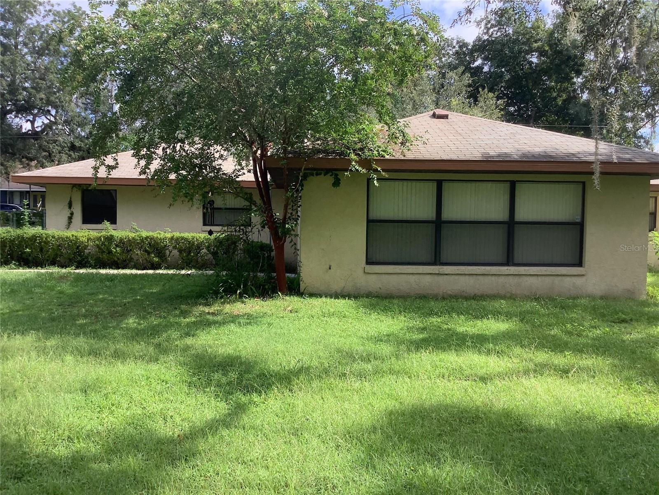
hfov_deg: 58.4
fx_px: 590
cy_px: 248
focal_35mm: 31
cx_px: 330
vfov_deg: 45.4
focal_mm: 3.3
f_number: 2.4
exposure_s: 1/302
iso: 25
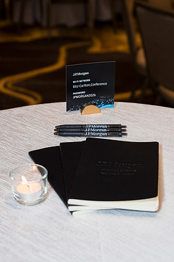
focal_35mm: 78
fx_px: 566
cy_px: 135
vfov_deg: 26.0
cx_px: 87
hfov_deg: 17.5
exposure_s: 1/125
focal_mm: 70
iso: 800
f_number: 5.6
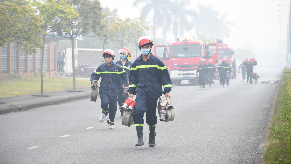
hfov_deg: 9.8
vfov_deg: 5.5
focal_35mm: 221
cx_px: 145
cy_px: 69
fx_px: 1705
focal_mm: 140
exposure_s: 1/200
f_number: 7.1
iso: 200
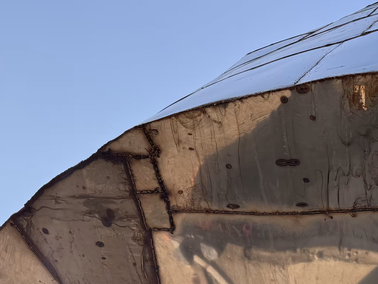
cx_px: 337
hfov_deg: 28.3
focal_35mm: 66
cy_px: 268
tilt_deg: +57.4
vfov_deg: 21.6
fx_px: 721
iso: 80
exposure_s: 1/3247
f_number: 1.78
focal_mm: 6.76
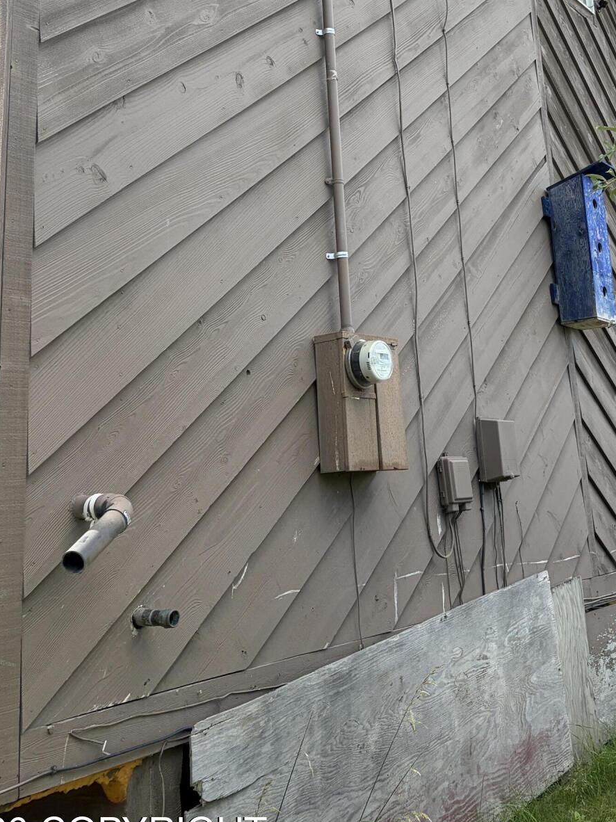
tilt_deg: +16.4
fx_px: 1044
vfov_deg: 41.6
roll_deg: +5.6
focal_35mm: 44
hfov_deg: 32.5
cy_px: 200
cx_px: 430
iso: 64
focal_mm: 5.96
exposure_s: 1/1135
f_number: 1.6
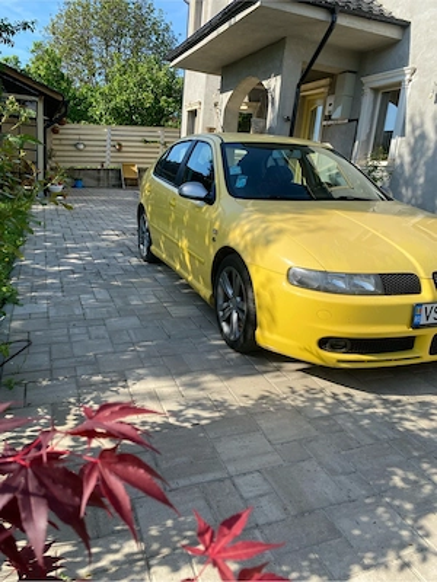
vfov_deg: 67.3
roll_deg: -7.2
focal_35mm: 26
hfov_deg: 53.1
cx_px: 218
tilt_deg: -13.4
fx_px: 438
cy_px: 291
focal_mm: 4.25
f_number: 1.8
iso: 32
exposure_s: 1/1727
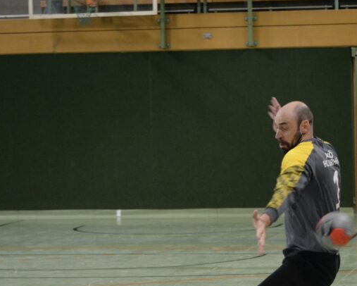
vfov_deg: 9.9
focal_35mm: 156
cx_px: 232
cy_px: 213
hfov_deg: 12.3
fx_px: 1648
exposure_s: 1/250
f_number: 4
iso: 1600
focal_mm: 55
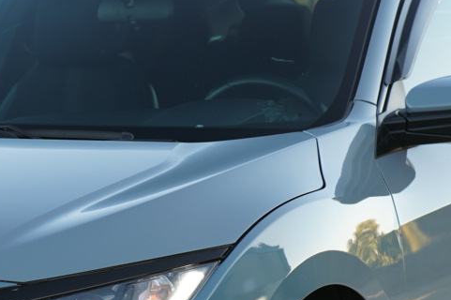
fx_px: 3580
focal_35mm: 286
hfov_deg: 7.2
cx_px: 69
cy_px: 233
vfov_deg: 4.8
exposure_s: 1/160
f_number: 4
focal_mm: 85
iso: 200
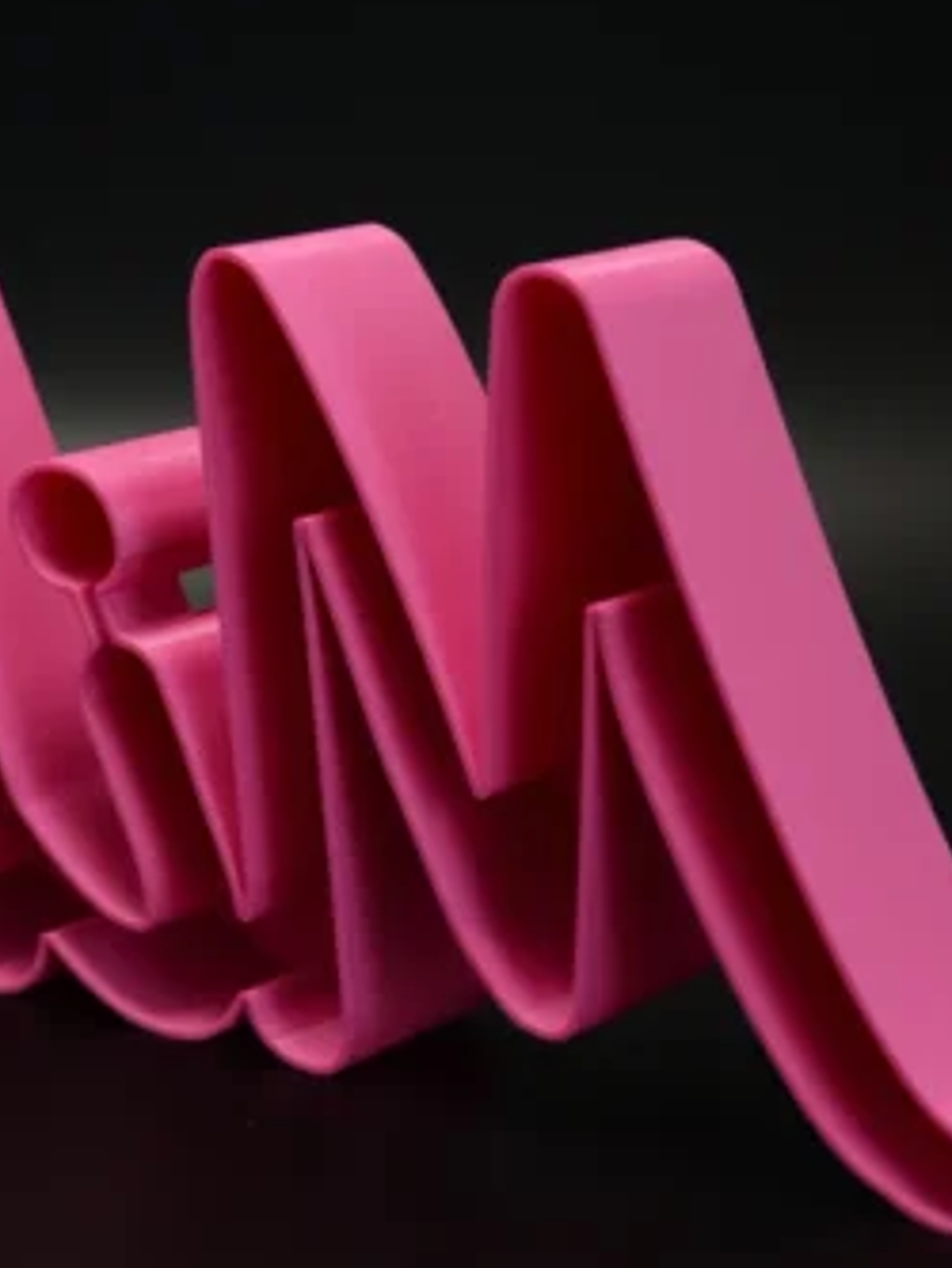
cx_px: 217
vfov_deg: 18.0
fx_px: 3994
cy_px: 769
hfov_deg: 13.5
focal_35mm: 109
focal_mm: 28
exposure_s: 1/60
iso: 400
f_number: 4
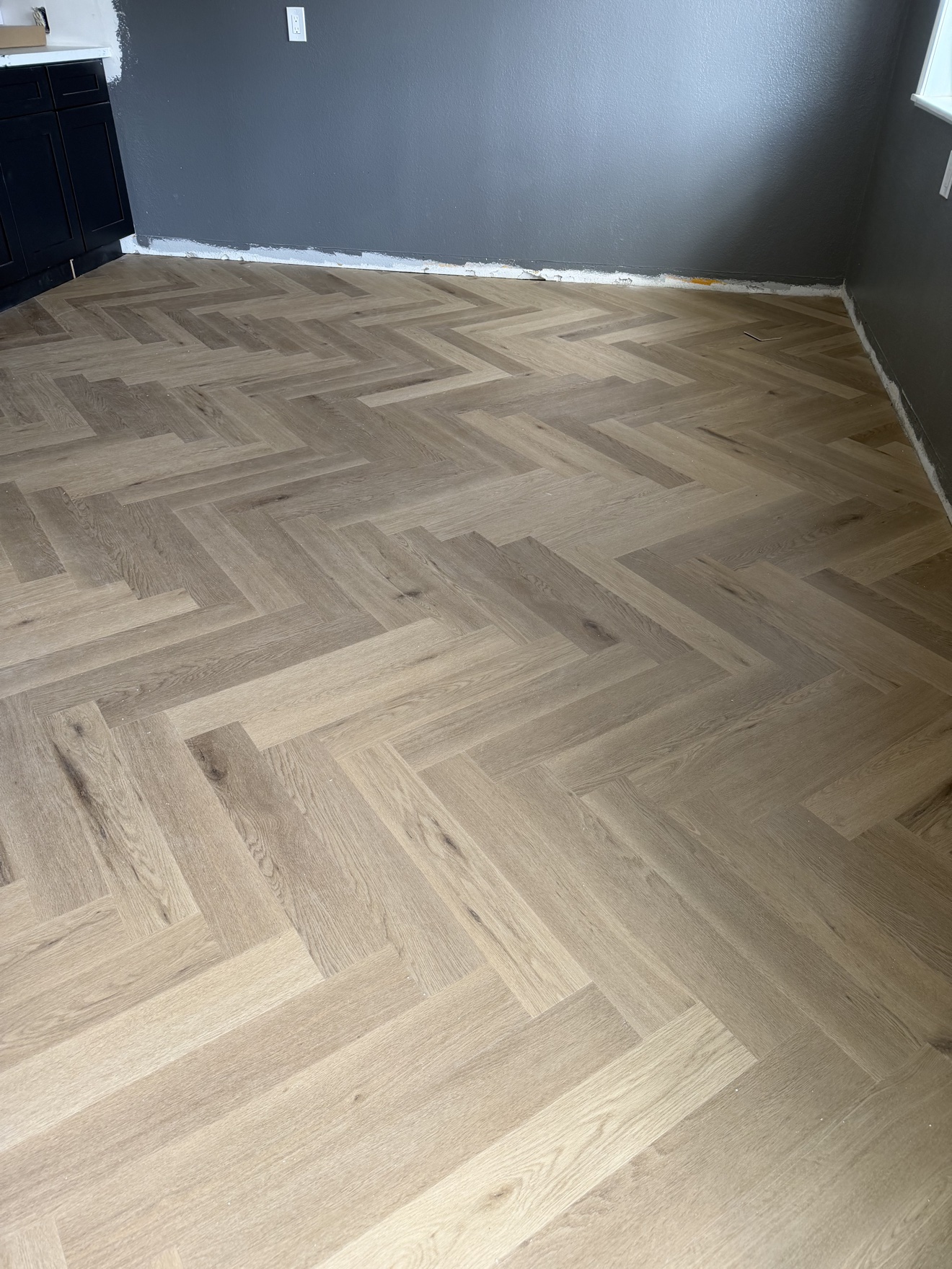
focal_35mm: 24
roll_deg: -2.7
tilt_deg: -35.2
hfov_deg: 56.8
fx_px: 880
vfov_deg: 71.6
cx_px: 476
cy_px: 634
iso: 125
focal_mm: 6.76
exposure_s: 1/120
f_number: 1.78
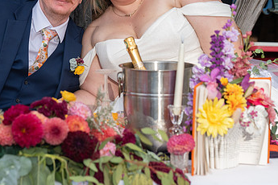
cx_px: 82
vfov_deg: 9.3
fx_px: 1143
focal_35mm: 148
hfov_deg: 13.8
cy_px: 46
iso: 400
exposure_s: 1/1600
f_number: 4.5
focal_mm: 88
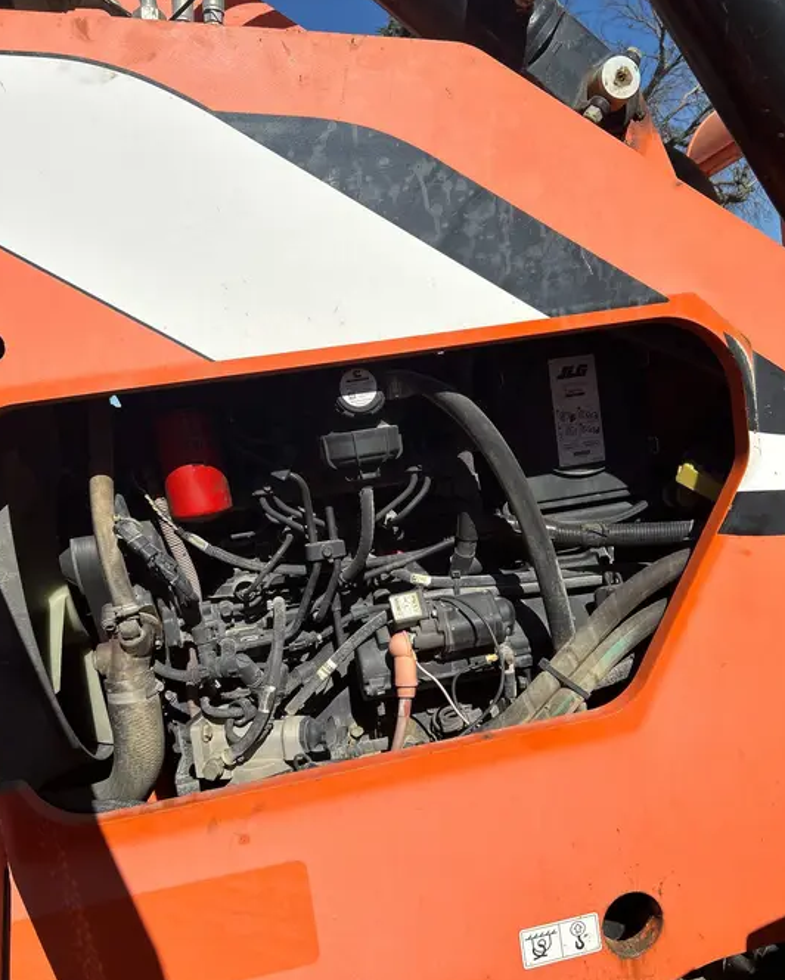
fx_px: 812
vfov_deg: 62.1
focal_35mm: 28
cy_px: 522
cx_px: 385
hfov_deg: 51.6
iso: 50
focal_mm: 5.7
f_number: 1.5
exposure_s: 1/7463
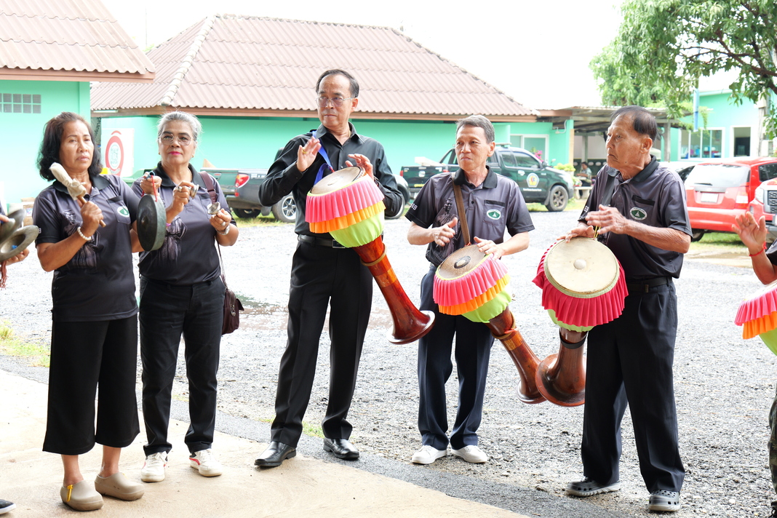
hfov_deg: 33.4
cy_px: 259
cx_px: 388
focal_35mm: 60
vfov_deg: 22.6
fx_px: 1295
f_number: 5.6
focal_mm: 60
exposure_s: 1/100
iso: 800
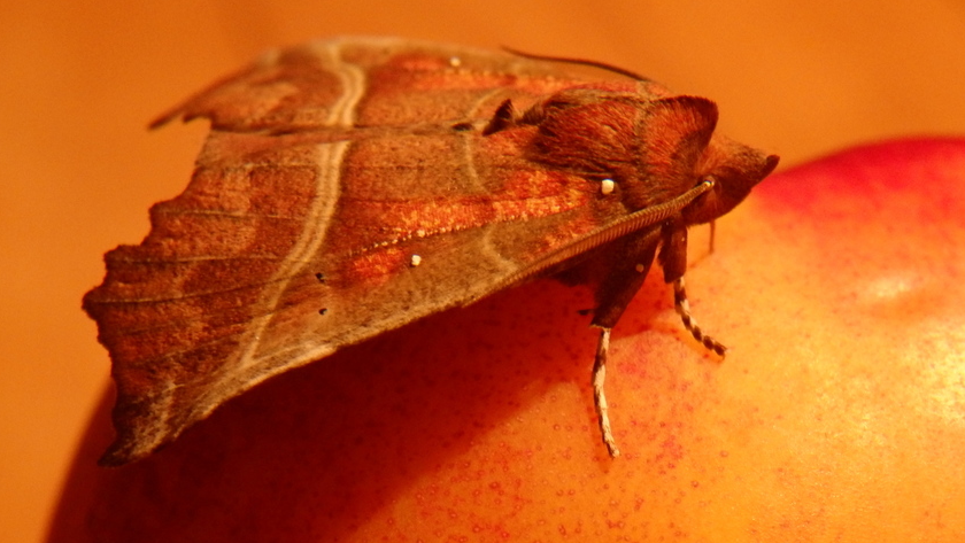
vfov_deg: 16.5
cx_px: 477
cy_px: 262
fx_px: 1868
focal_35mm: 73
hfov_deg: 29.0
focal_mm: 11.9
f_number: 4.4
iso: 800
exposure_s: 1/50
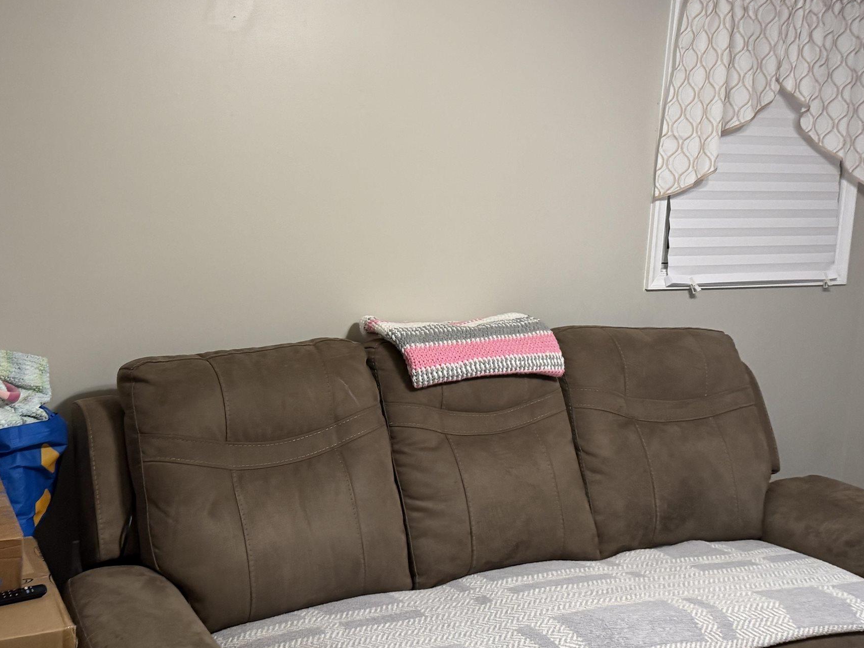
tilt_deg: -6.7
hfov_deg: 43.7
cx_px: 352
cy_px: 238
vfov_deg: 33.4
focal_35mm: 43
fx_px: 1073
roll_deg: -3.5
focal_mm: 6.76
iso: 250
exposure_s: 1/60
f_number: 1.78
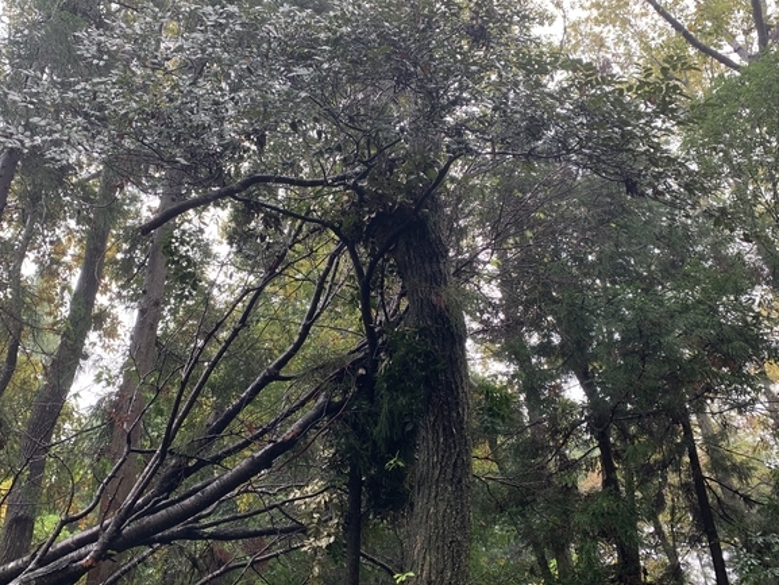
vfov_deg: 46.8
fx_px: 675
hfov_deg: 59.8
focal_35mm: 30
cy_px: 278
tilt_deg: +35.5
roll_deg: +1.1
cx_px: 351
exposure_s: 1/121
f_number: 1.8
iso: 100
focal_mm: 4.25
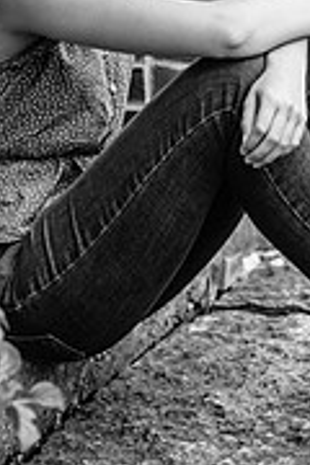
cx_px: 204
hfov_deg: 6.4
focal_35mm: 213
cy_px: 31
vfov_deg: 9.6
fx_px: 2751
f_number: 2.8
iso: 320
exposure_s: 1/500
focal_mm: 85
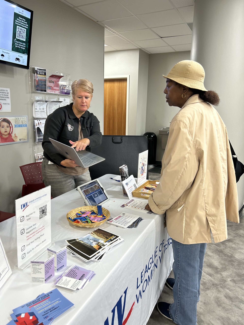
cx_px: 122
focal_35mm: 26
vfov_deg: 67.3
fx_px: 244
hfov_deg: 53.1
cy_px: 162
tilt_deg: -10.3
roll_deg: -2.3
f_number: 1.5
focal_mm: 5.7
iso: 80
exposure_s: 1/60
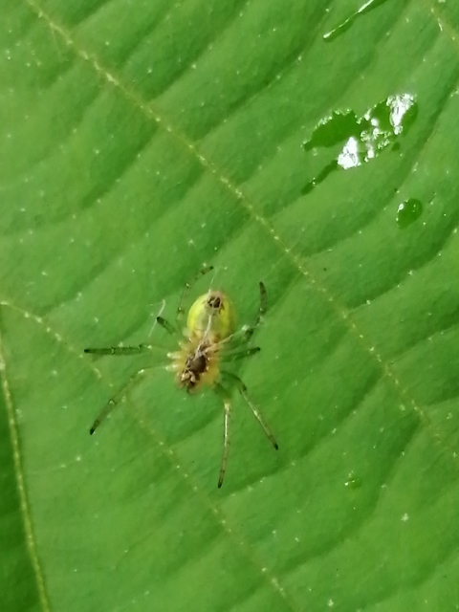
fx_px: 1839
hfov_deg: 14.2
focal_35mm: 104
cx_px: 230
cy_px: 306
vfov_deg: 18.9
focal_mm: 3.46
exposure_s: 1/60
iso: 200
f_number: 1.8
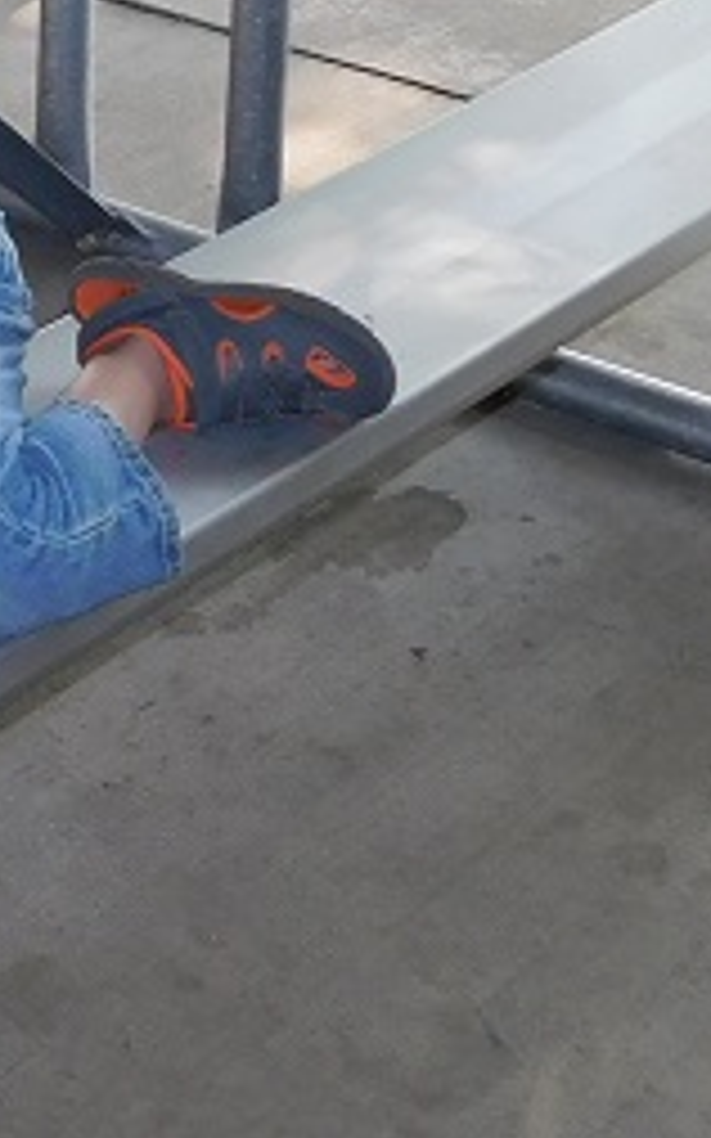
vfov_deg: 22.5
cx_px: -828
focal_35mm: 89
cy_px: 36
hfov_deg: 12.4
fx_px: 2761
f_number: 3
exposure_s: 1/60
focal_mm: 4
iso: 125
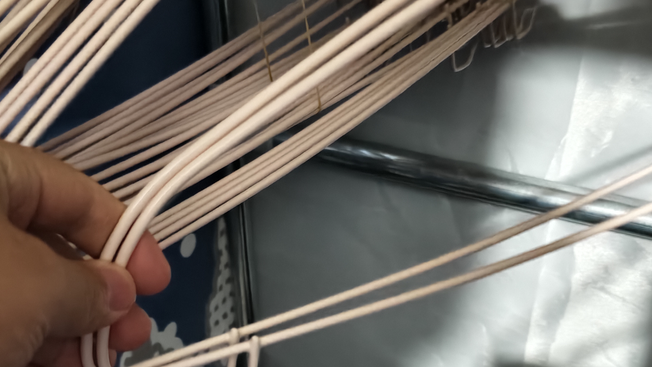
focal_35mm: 47
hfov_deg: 43.7
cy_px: 309
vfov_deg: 24.9
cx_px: 315
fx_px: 812
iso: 1589
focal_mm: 5.56
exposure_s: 1/100
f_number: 1.88
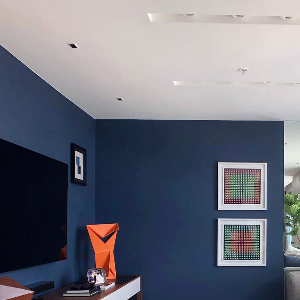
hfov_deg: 26.3
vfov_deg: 26.1
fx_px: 628
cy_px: 262
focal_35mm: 64
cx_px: 248
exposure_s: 1/120
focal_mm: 3.99
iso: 40
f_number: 1.8
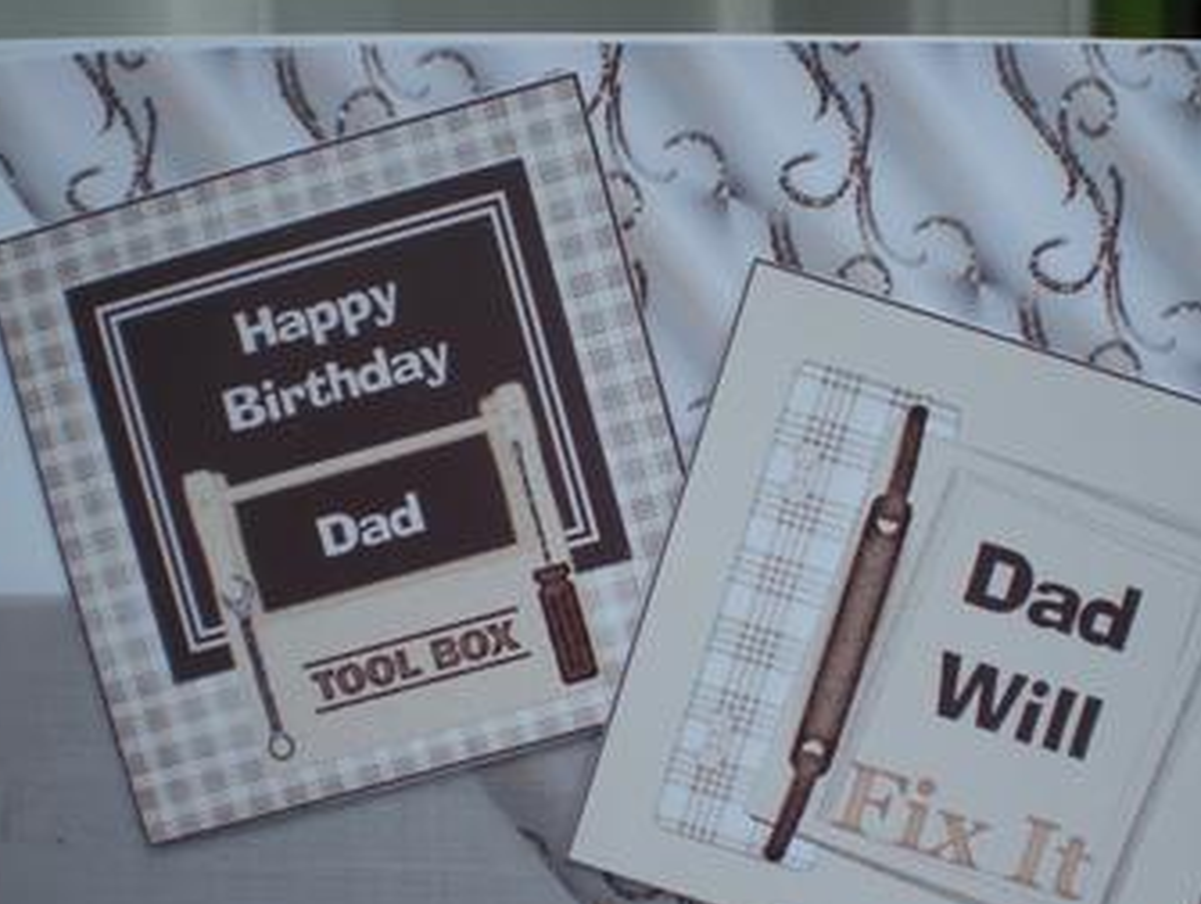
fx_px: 1771
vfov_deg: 28.6
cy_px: 531
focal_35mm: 51
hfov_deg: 37.4
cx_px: 692
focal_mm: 6.3
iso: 64
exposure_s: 1/177
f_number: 4.6
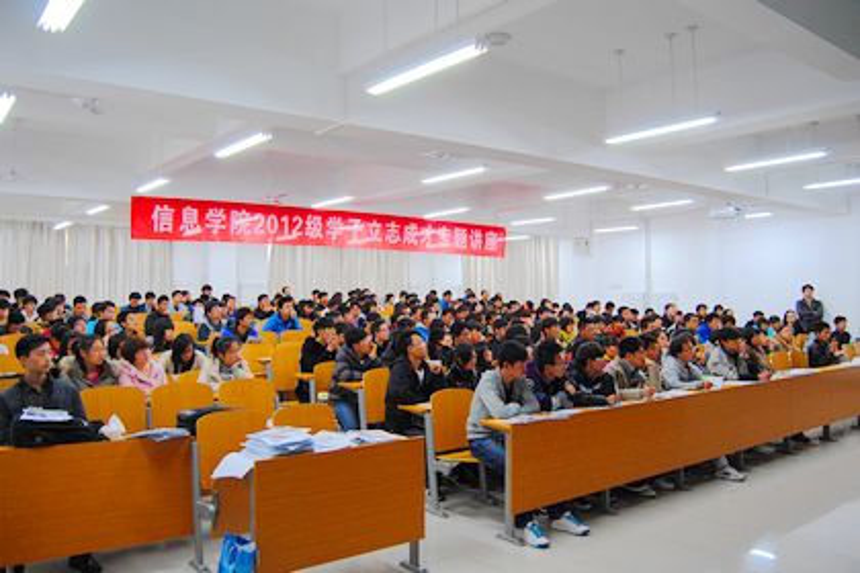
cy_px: 286
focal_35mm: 27
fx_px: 645
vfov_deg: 47.9
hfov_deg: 67.4
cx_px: 430
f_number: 3.5
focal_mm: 18
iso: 250
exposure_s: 1/30
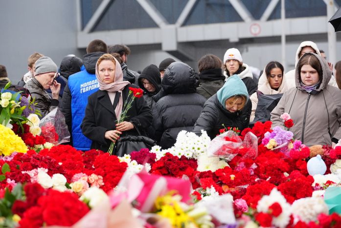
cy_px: 114
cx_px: 170
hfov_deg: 12.9
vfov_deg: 8.6
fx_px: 1507
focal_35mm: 159
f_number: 5.6
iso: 1250
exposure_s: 1/400
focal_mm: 159
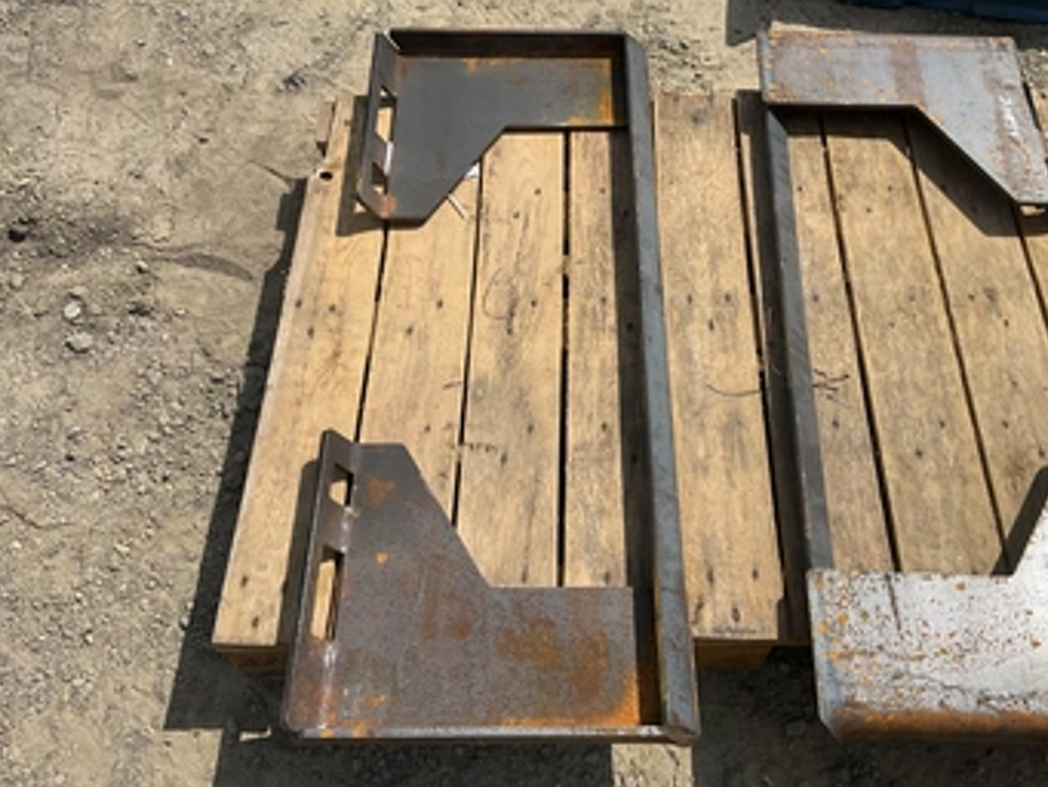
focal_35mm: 34
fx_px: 1030
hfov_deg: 53.9
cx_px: 562
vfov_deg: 41.8
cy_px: 369
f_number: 1.8
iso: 25
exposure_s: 1/2801
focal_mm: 3
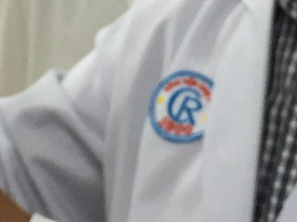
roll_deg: -2.2
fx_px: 1406
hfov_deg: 12.0
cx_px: 102
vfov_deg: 8.8
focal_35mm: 164
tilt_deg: -3.1
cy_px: -125
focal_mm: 4.15
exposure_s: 1/33
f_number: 2.2
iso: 125
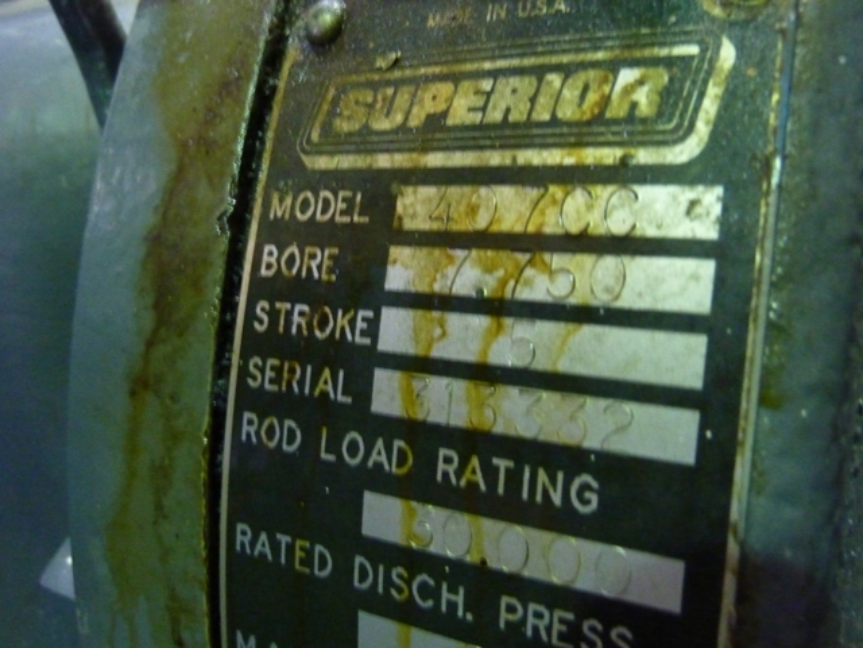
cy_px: 324
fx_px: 798
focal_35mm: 32
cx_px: 432
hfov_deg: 56.8
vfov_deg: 44.2
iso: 800
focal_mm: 5.3
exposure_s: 1/8
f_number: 3.5
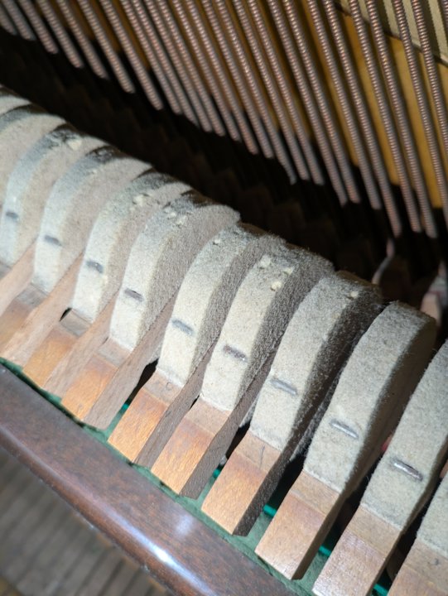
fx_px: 431
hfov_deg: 54.9
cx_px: 224
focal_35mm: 25
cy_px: 298
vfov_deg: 69.4
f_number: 1.89
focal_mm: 5.43
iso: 301
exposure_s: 1/60
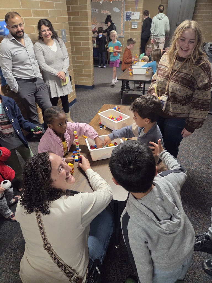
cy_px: 142
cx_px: 106
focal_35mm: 23
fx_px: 188
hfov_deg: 58.9
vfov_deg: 73.9
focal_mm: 5.4
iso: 1000
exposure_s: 1/120
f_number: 1.8
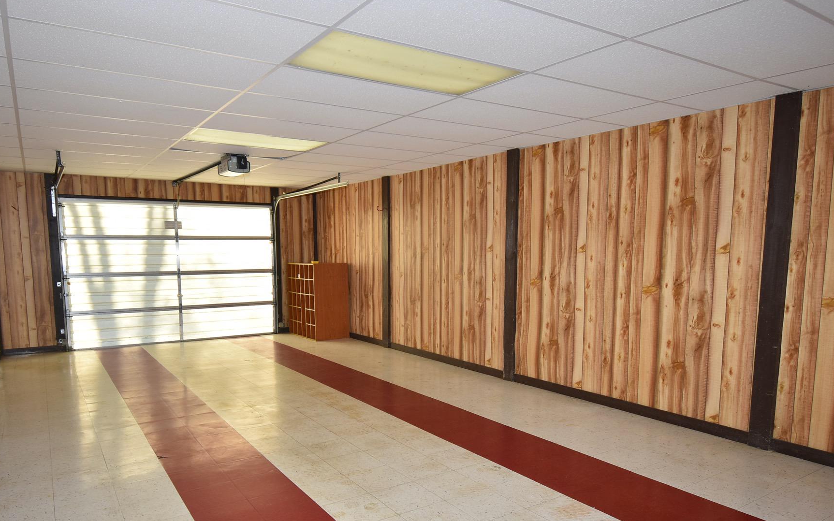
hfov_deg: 75.6
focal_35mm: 24
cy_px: 318
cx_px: 388
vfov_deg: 51.4
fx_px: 537
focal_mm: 13
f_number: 5
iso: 250
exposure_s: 1/200
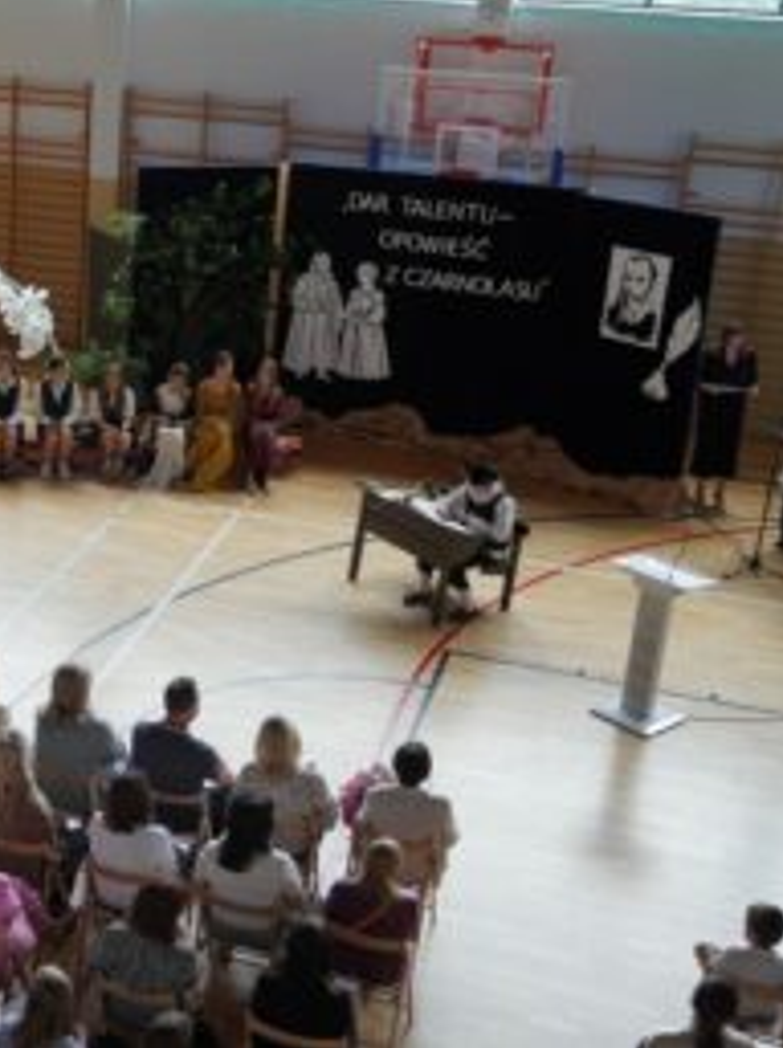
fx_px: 1723
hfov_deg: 24.7
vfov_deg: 33.8
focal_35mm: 57
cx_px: 53
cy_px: 522
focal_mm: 26
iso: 500
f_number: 4
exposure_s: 1/160
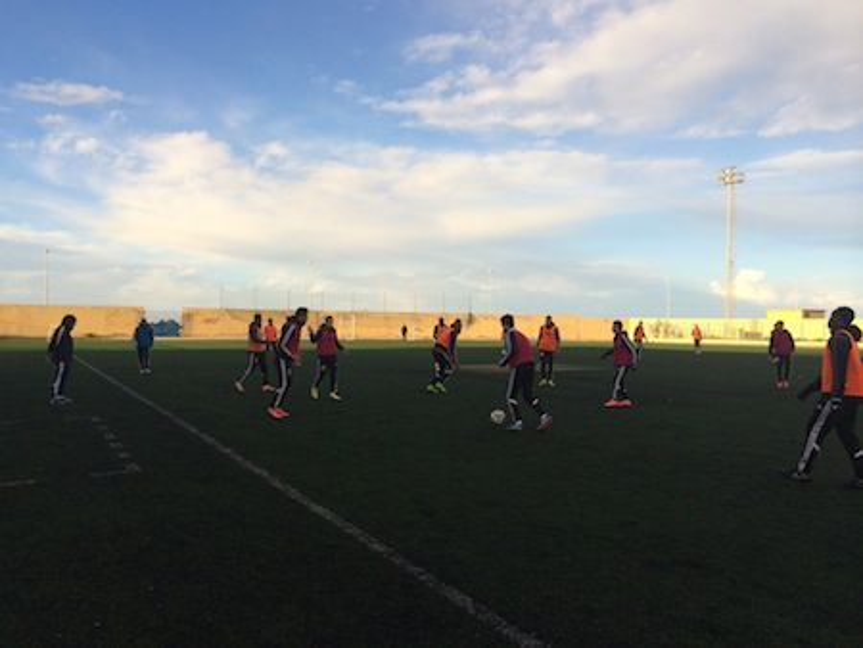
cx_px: 432
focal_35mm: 30
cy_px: 324
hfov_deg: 59.9
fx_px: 748
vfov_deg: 46.8
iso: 32
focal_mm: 4.12
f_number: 2.2
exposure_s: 1/1282
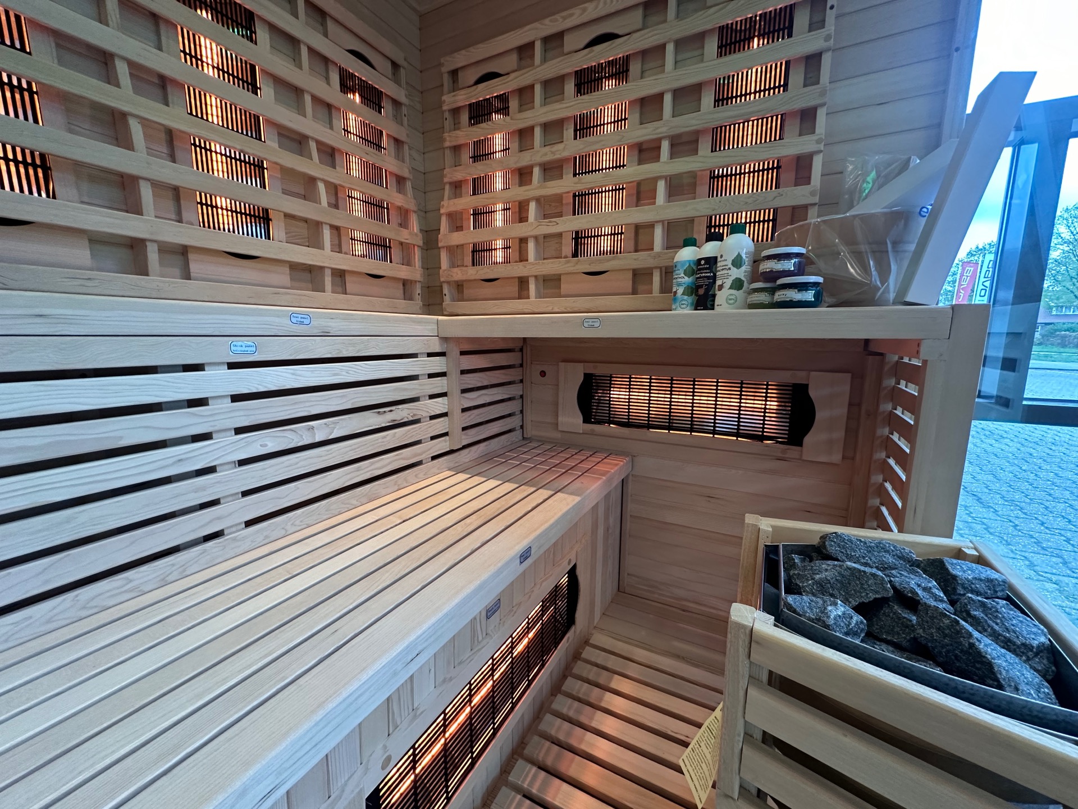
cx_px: 539
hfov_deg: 102.1
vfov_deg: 85.7
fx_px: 436
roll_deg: +0.0
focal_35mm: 14
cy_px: 404
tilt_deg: -9.0
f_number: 2.2
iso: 200
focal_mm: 2.22
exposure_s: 1/100
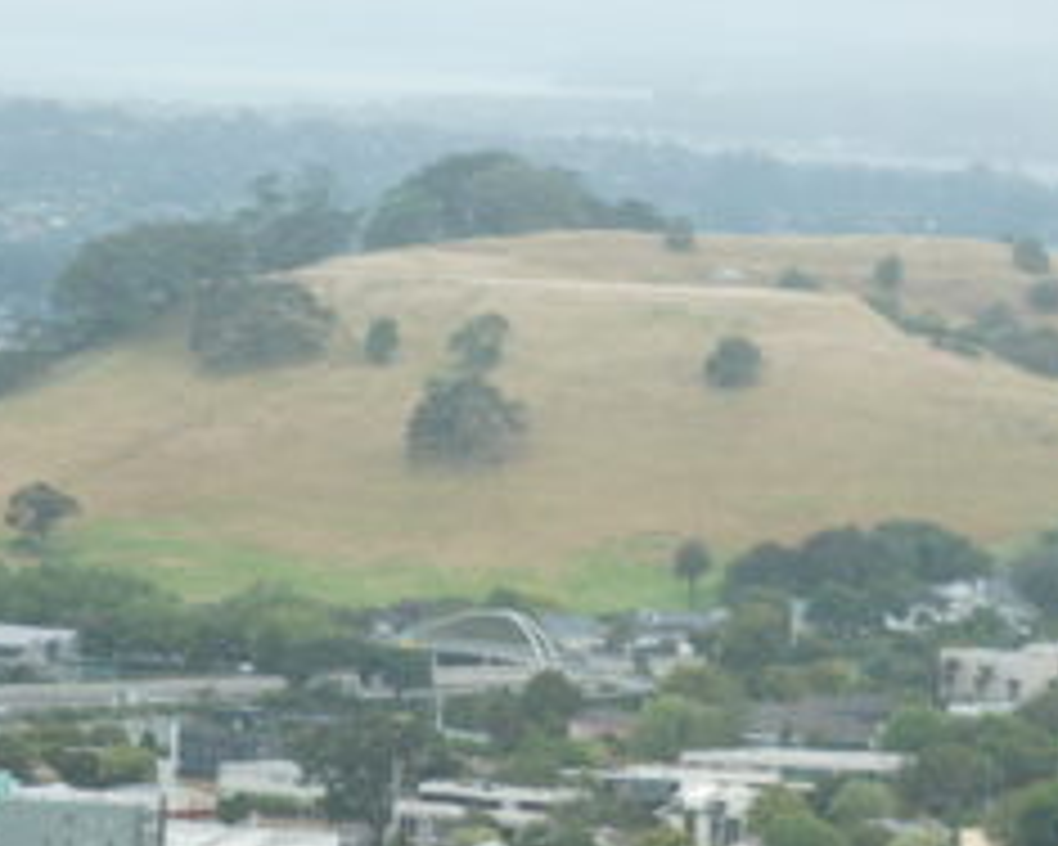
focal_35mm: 240
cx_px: 734
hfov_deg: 8.0
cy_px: 349
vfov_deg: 6.4
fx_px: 7515
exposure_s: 1/25
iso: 100
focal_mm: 80
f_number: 5
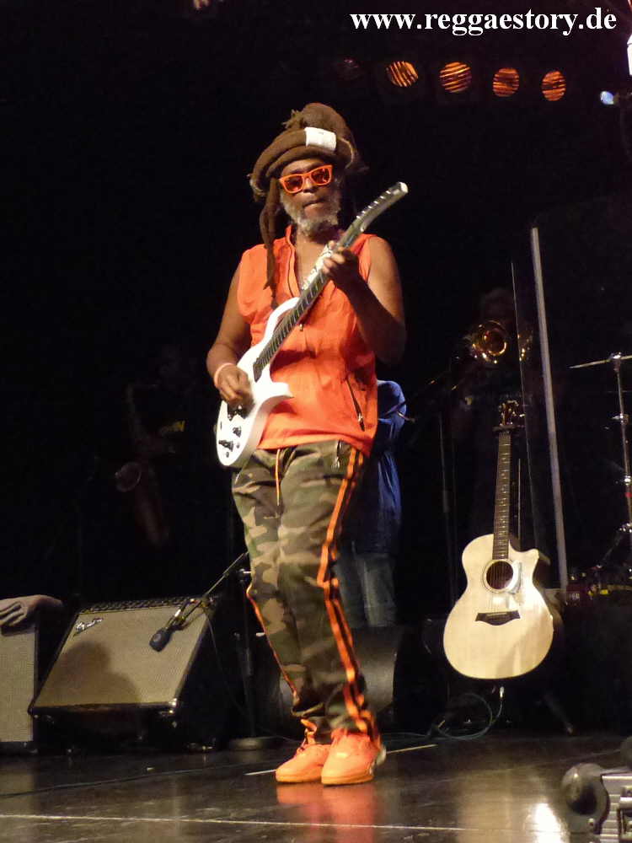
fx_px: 730
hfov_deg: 46.8
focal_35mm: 30
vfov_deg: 60.0
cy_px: 422
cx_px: 316
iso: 1600
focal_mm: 5.5
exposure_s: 1/60
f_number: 2.8
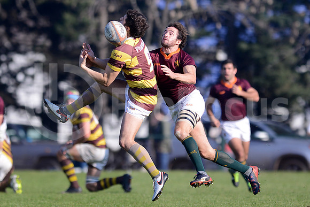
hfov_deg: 4.9
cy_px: 104
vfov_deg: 3.3
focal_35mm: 420
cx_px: 155
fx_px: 3617
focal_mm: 420
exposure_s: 1/2000
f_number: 4
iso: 400
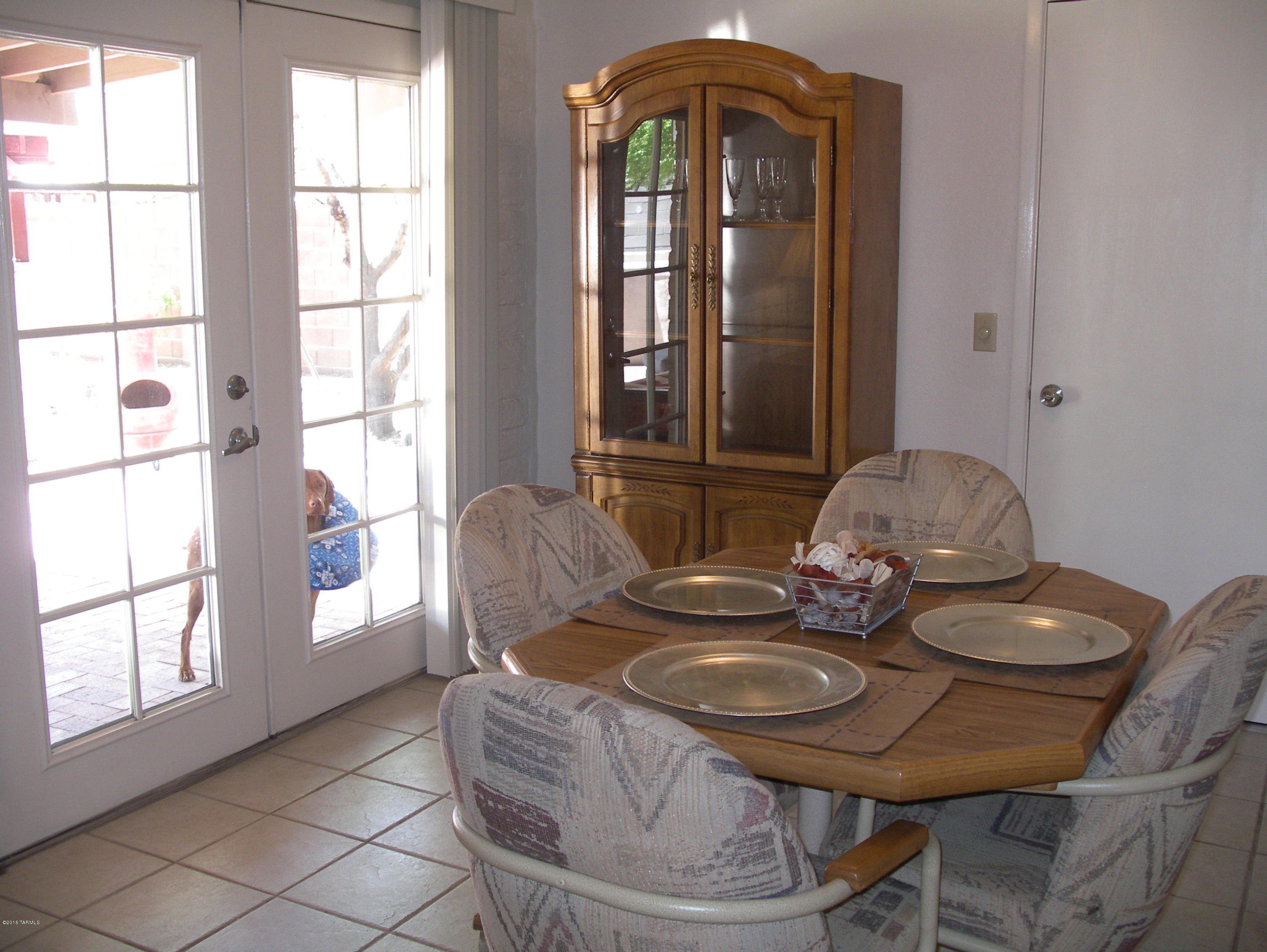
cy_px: 476
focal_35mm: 37
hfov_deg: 50.1
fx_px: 1355
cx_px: 634
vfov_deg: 38.7
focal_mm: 7.8
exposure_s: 1/40
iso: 200
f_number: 2.8
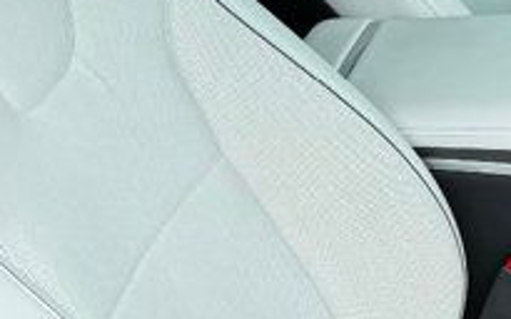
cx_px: 496
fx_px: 1768
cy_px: 122
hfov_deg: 16.2
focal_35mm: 127
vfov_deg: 10.3
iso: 80
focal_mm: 6.76
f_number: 1.78
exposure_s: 1/1901
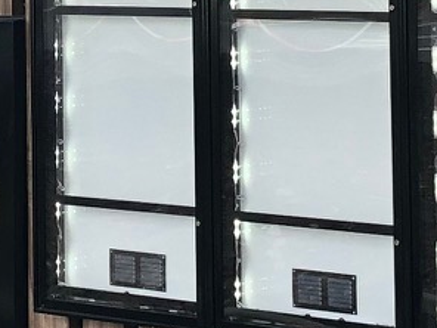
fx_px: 2411
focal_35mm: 191
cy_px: -99
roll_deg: +0.2
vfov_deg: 7.7
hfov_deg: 10.3
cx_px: 84
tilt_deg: +1.6
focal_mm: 4
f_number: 1.8
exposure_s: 1/187
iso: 20
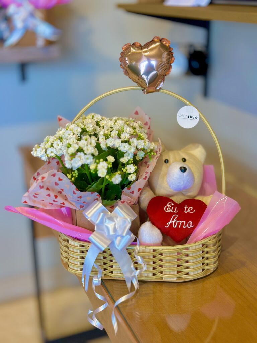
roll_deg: +0.5
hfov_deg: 30.3
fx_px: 475
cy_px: 172
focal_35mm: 48
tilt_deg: -20.9
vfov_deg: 39.7
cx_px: 128
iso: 100
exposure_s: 1/120
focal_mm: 6.86
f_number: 1.78
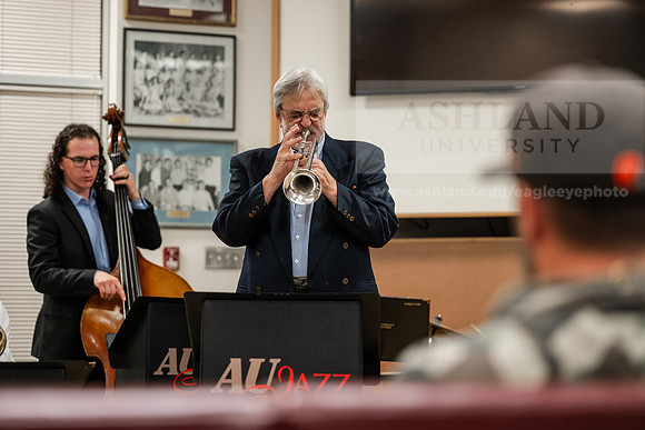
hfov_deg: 19.8
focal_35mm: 103
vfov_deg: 13.3
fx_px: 1846
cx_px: 322
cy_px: 215
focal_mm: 103
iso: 1600
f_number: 2.8
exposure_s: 1/200
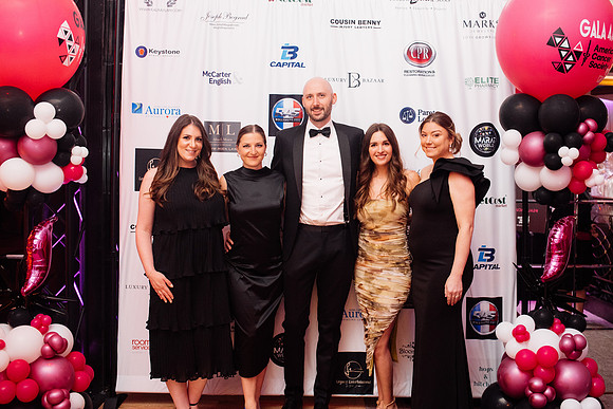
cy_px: 175
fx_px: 683
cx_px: 351
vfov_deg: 33.3
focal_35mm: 40
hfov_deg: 48.2
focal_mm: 35
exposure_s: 1/200
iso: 2500
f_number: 2.8
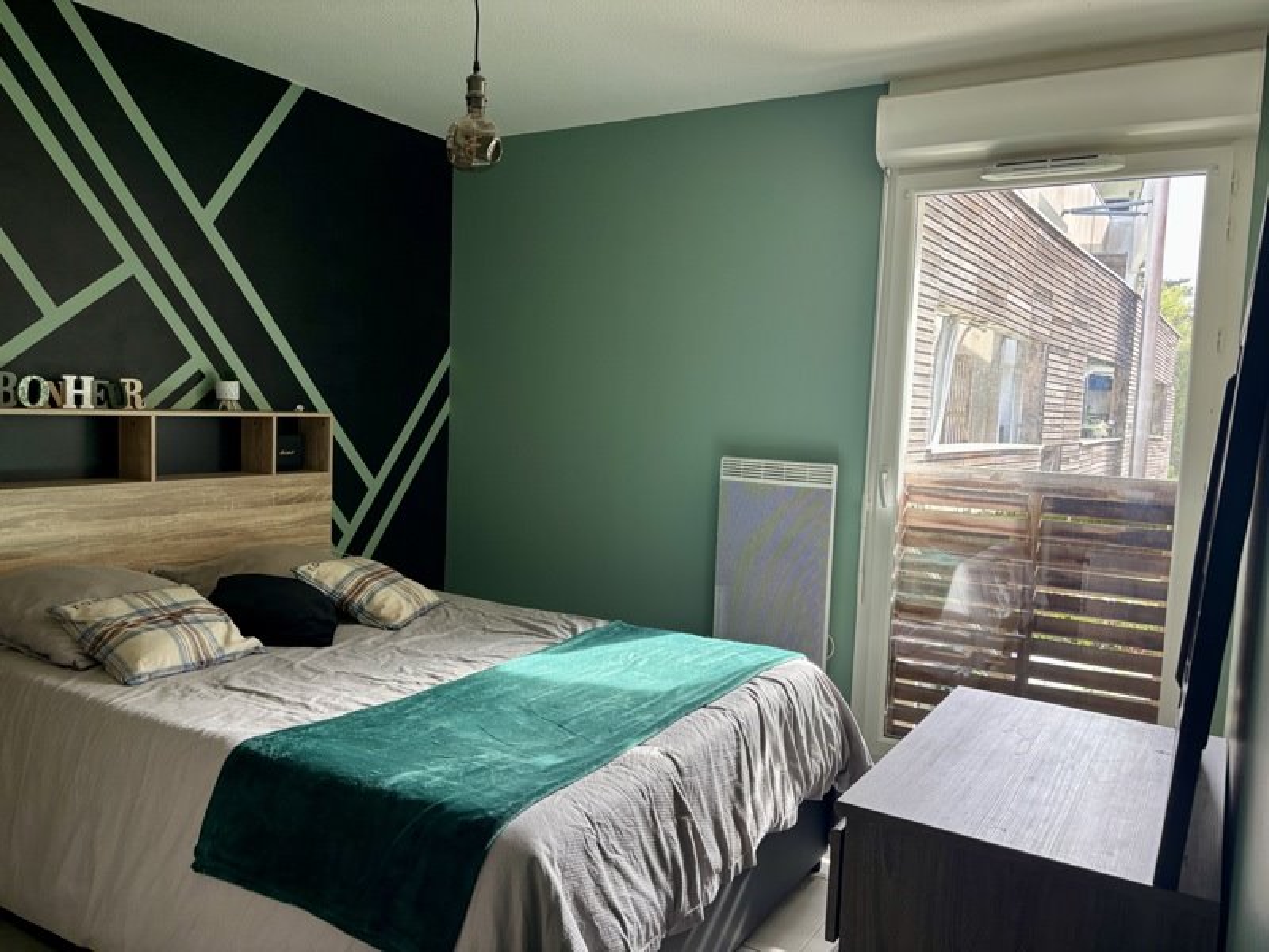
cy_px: 476
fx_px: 953
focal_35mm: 26
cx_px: 634
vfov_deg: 53.1
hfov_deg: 67.3
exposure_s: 1/121
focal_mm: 5.96
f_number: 1.6
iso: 100
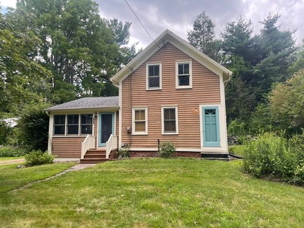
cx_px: 152
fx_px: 228
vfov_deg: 53.1
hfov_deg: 67.3
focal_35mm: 26
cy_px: 114
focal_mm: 4.2
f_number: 1.6
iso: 32
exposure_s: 1/344
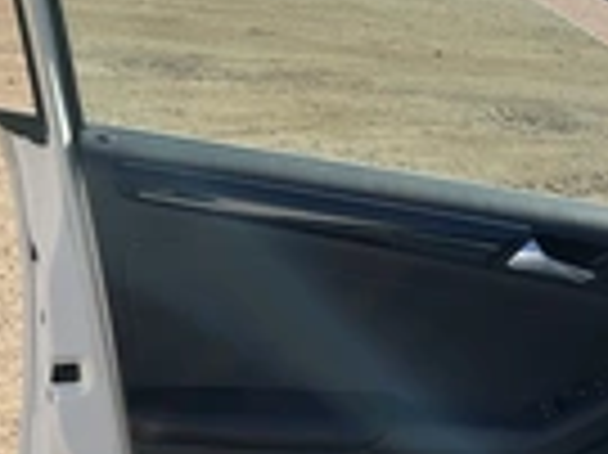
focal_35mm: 86
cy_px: 153
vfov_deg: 17.1
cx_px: 739
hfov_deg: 21.1
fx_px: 1509
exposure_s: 1/1626
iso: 25
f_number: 1.8
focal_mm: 3
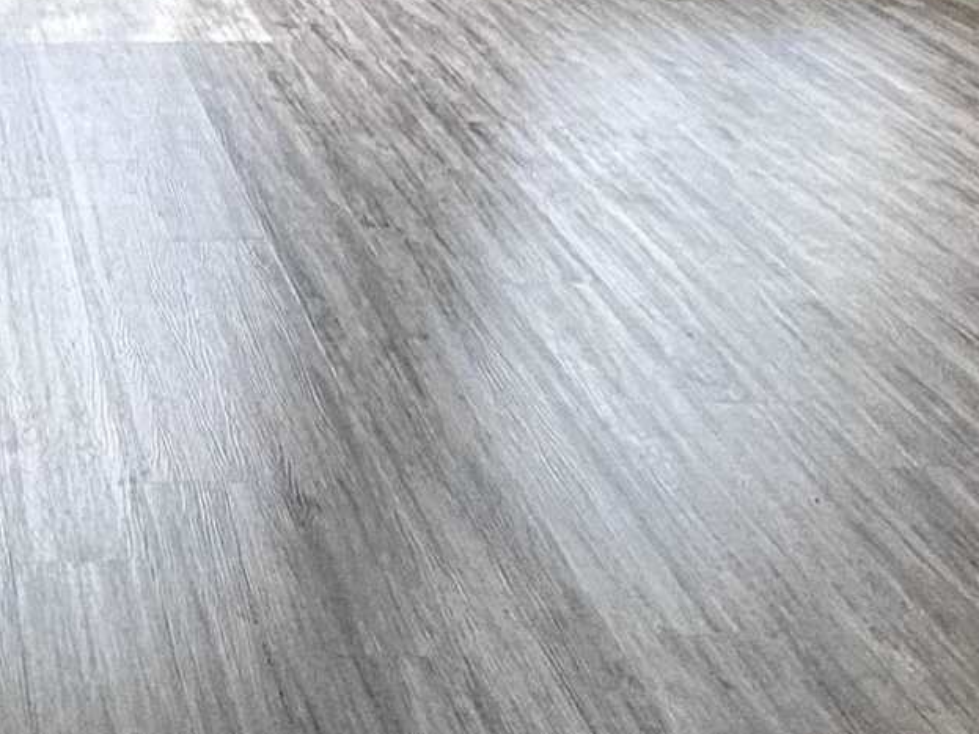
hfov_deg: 26.2
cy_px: -374
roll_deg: +0.1
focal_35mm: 69
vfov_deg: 18.7
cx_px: -77
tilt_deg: -5.9
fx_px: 1951
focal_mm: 2.22
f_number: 2.2
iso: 80
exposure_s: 1/120
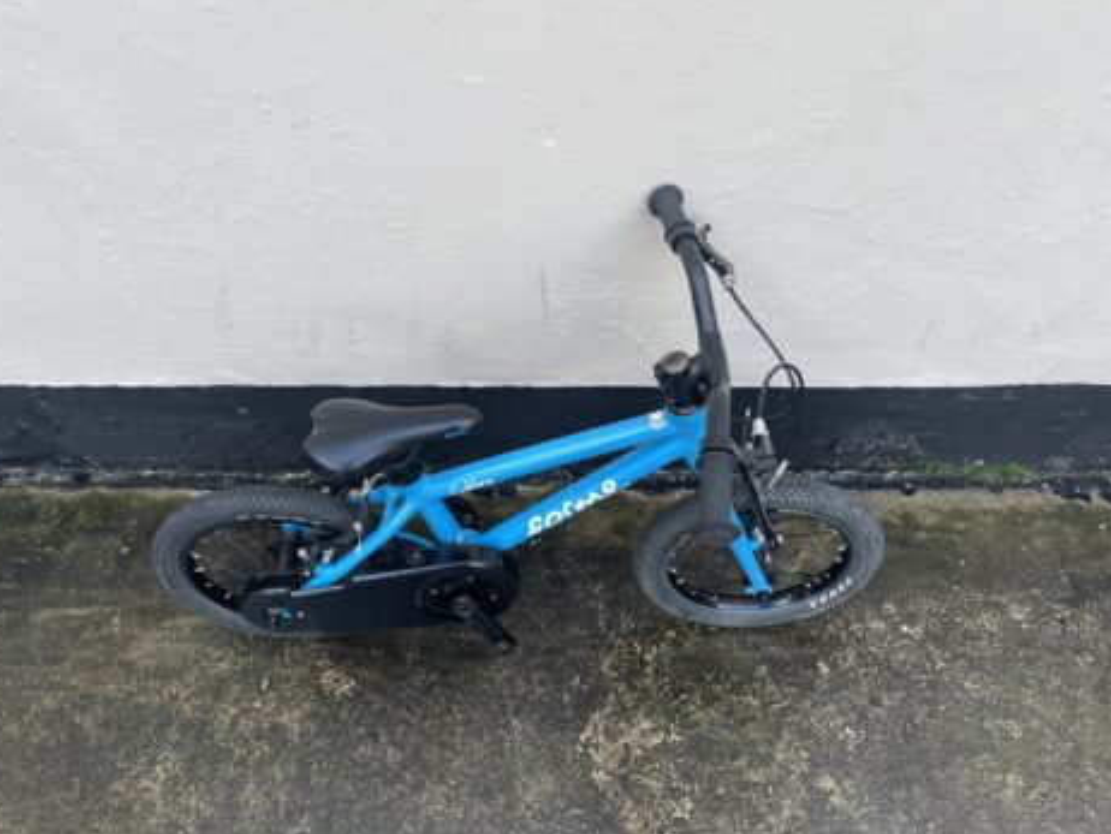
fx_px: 867
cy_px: 406
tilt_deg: -47.4
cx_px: 541
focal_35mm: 27
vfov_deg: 51.4
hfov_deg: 65.3
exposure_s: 1/121
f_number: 1.6
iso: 50
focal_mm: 4.2
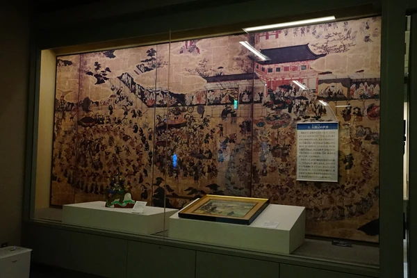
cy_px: 139
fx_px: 382
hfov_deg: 57.2
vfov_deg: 40.0
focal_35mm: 33
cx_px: 208
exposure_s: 1/30
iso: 6400
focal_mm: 22
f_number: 10
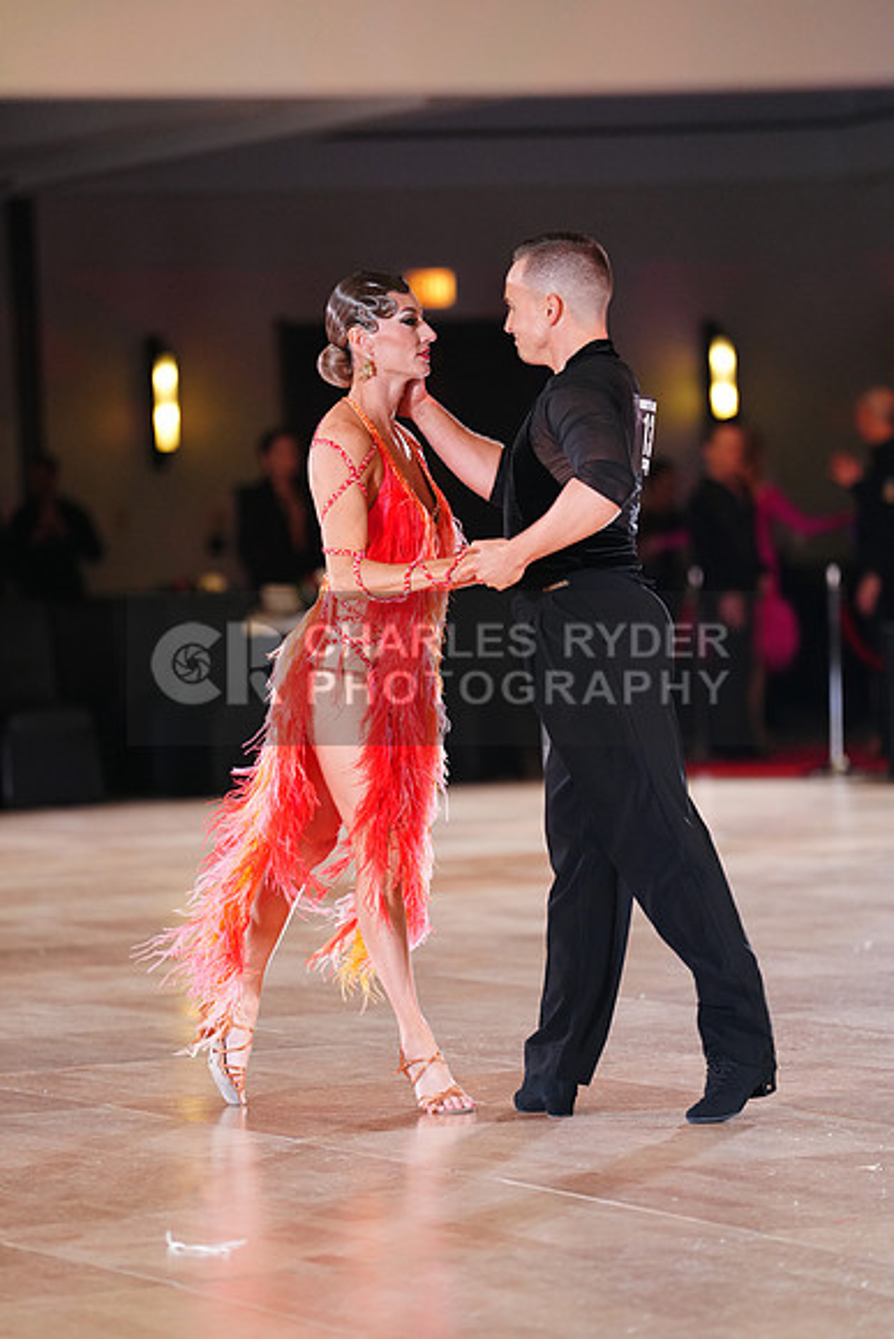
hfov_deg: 8.4
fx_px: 6068
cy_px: 670
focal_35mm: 163
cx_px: 447
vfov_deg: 12.6
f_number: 2.8
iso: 2500
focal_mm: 163
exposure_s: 1/320
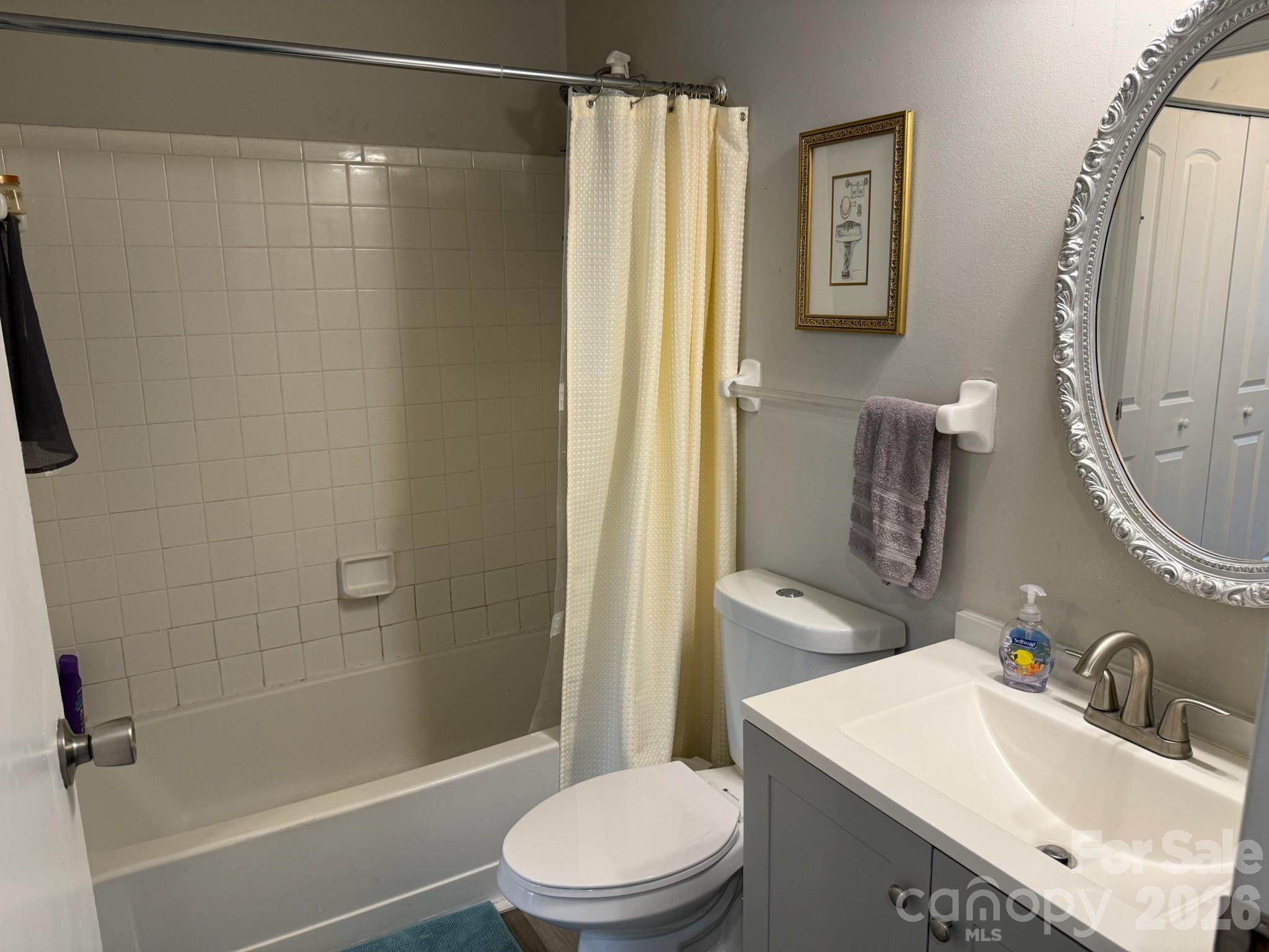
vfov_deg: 56.8
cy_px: 476
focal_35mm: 24
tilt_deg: -12.3
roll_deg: +0.5
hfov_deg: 71.6
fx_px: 880
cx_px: 634
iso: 125
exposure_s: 1/120
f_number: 1.78
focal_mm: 6.76
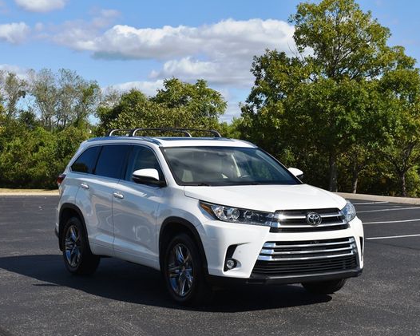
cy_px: 170
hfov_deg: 26.4
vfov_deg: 21.3
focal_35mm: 72
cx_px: 249
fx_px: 895
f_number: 10
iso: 100
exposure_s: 1/400
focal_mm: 42
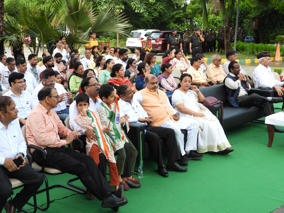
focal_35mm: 50
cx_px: 142
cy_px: 106
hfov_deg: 38.2
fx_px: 410
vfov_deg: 29.1
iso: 100
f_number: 3.2
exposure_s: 1/250
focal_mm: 9
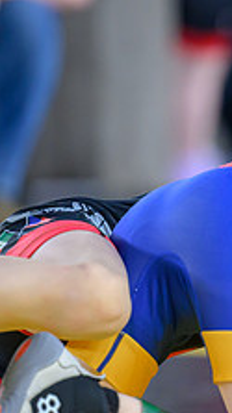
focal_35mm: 504
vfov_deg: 4.3
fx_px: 5527
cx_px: 408
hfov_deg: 2.4
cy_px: 313
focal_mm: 160
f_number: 2.8
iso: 2500
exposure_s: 1/640
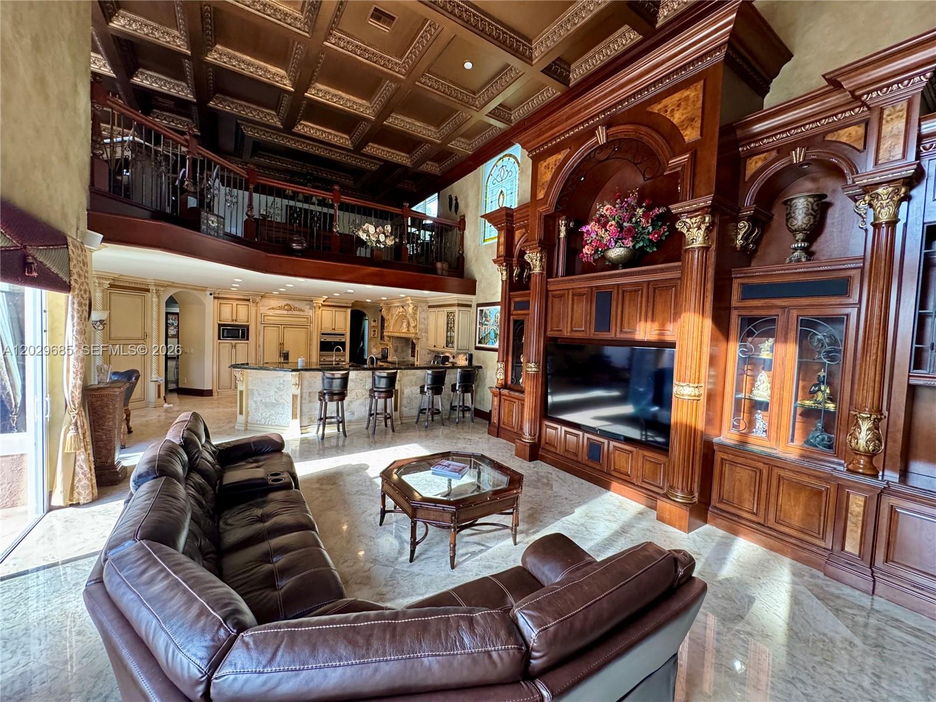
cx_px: 468
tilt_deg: -2.8
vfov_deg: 85.7
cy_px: 351
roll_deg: -2.9
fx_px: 379
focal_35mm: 14
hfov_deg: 102.1
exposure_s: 1/120
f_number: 2.2
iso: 320
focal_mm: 2.22
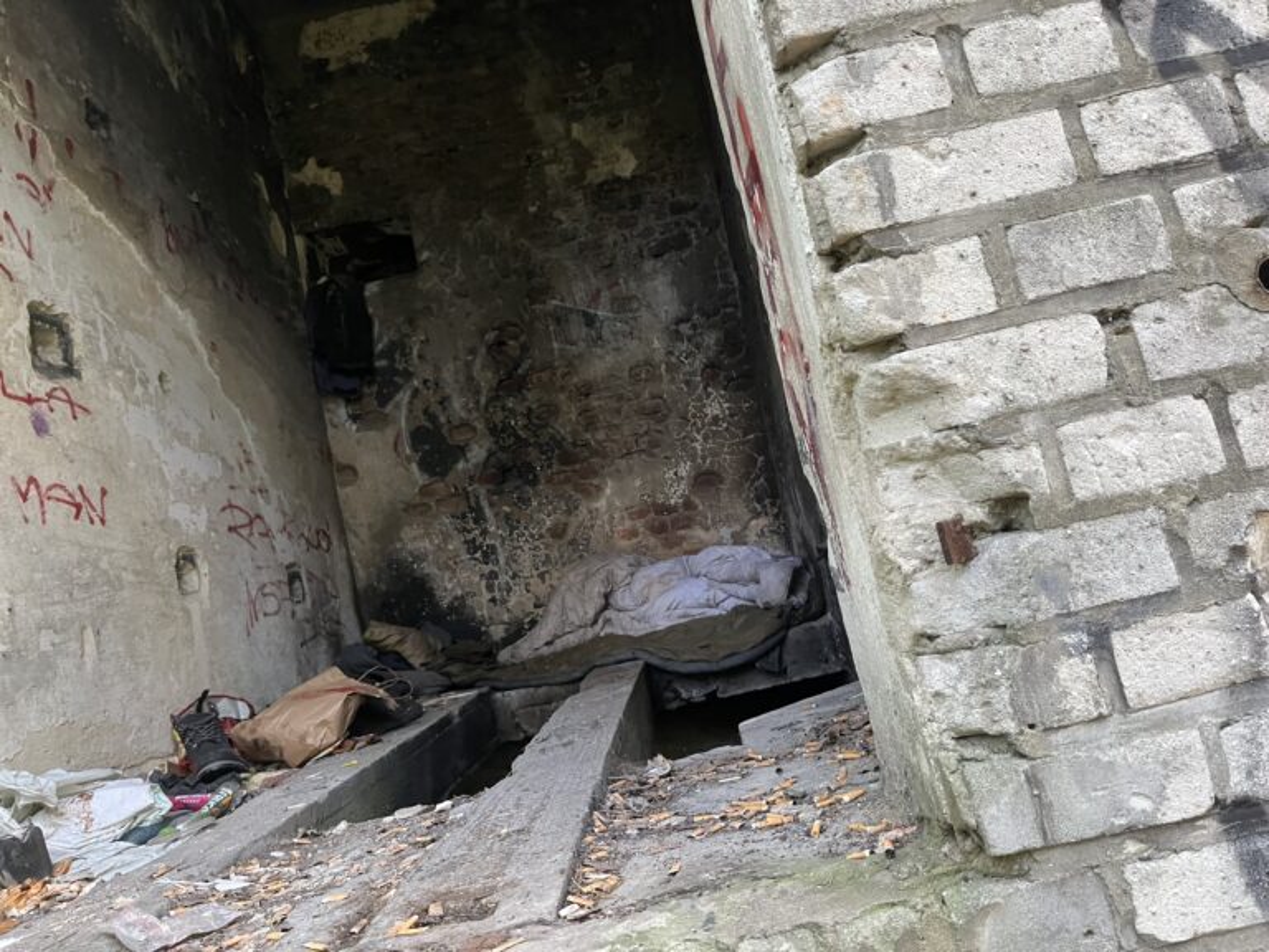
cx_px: 634
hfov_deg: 67.3
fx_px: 953
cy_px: 476
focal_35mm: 26
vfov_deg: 53.1
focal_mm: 5.1
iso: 200
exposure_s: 1/60
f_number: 1.6
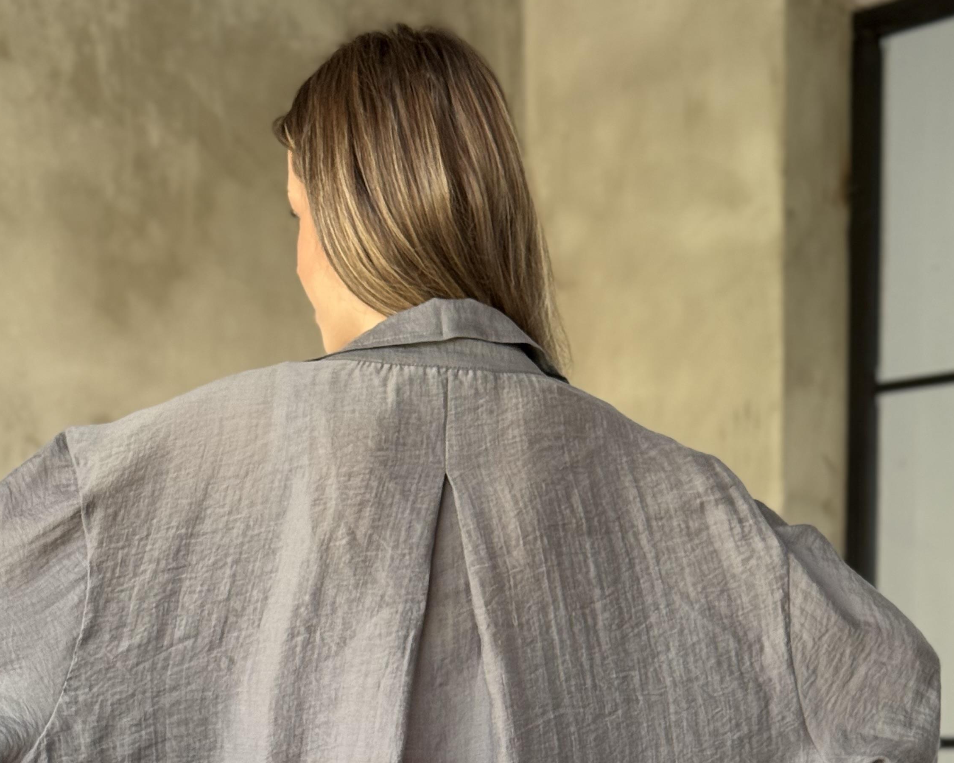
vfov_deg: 17.8
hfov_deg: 22.7
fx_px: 2372
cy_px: 791
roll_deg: -0.7
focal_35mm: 84
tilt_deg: +0.7
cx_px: 515
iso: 160
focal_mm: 6.76
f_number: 1.78
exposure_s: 1/60
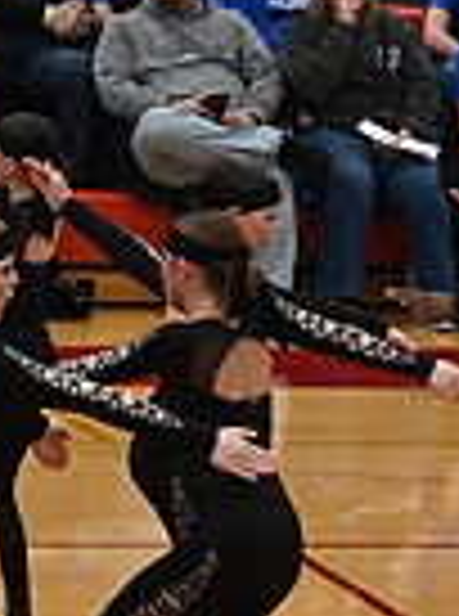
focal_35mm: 429
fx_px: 7620
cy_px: 447
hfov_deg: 3.4
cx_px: -778
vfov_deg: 4.6
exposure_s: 1/400
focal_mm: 70
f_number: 4
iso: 3200
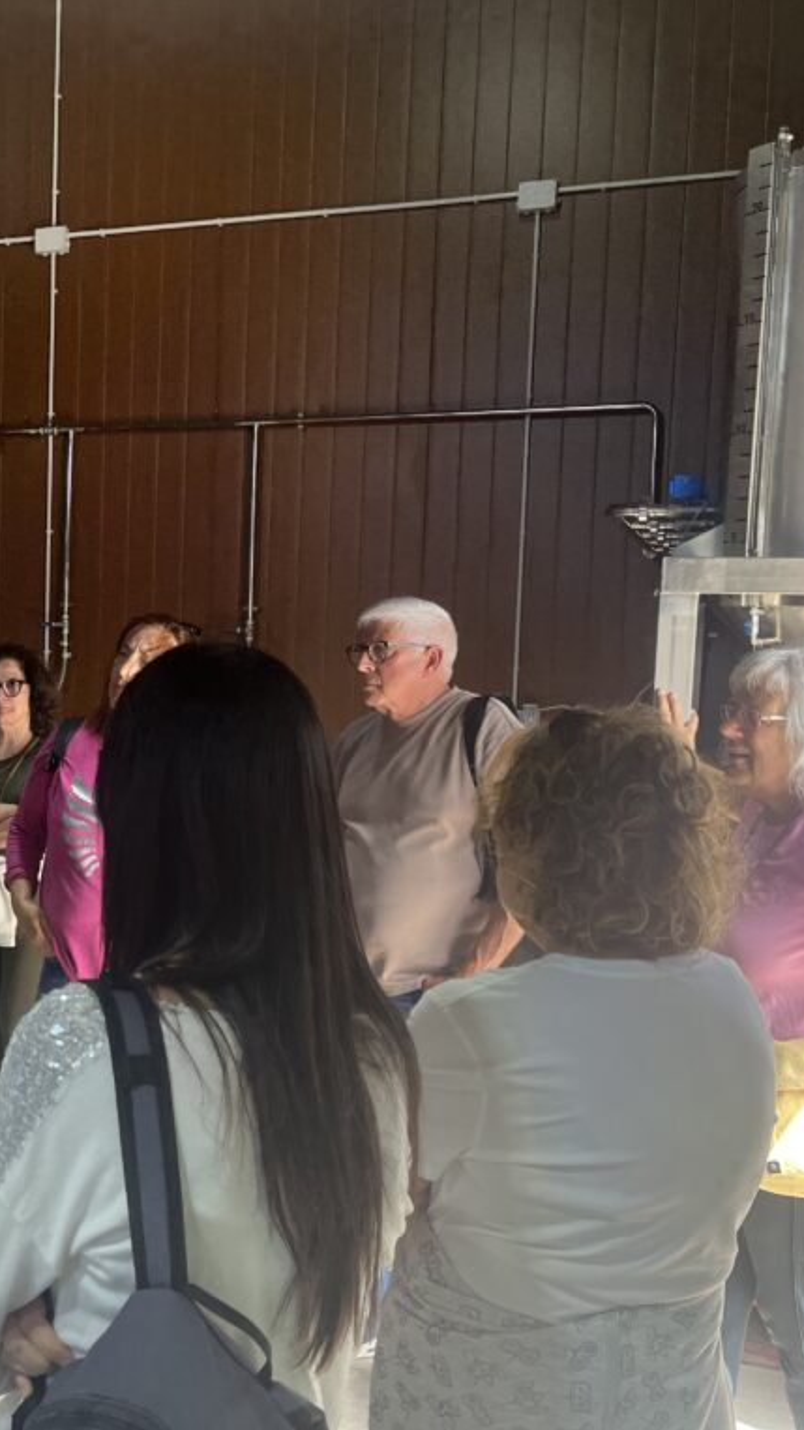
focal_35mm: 38
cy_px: 712
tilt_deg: -4.2
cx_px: 84
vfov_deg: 52.8
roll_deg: -0.9
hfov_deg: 29.9
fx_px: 1441
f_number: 1.6
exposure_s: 1/100
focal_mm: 5.1
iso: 40
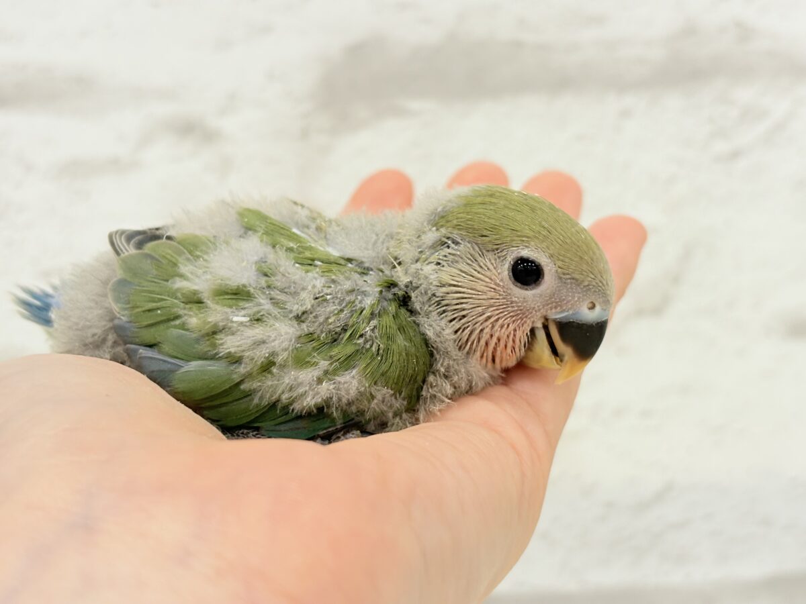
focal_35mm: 52
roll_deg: +3.4
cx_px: 403
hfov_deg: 36.8
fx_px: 1211
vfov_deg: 28.0
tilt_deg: -6.6
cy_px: 302
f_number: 1.6
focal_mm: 5.96
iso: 40
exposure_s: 1/50
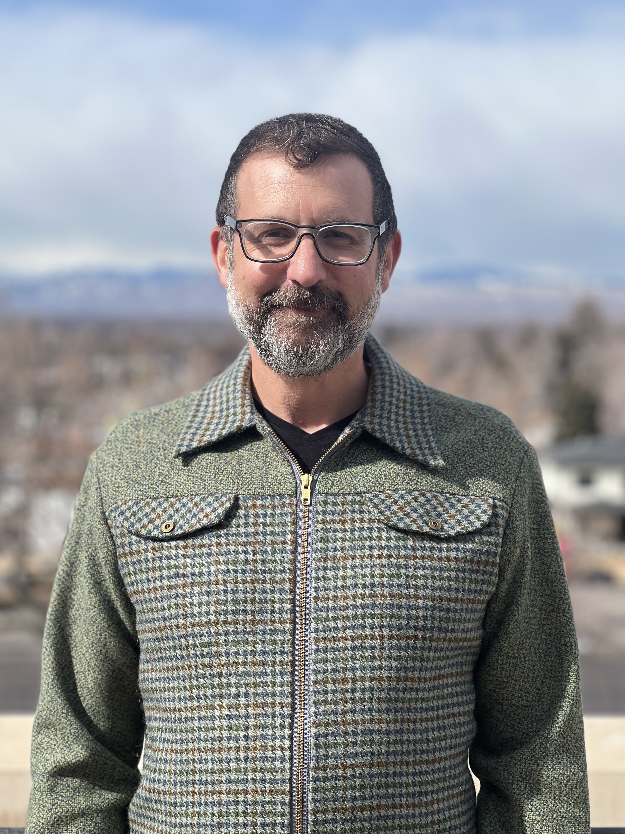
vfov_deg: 25.3
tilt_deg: -1.9
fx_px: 1854
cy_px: 417
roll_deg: -0.6
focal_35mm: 77
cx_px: 312
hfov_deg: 19.1
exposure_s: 1/579
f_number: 2.8
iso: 32
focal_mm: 9
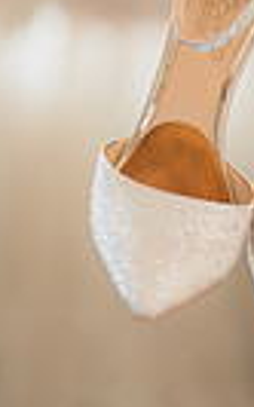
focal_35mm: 173
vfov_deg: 12.0
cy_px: 18
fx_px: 1918
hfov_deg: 7.5
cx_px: 346
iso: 400
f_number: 1.3
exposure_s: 1/250
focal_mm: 50
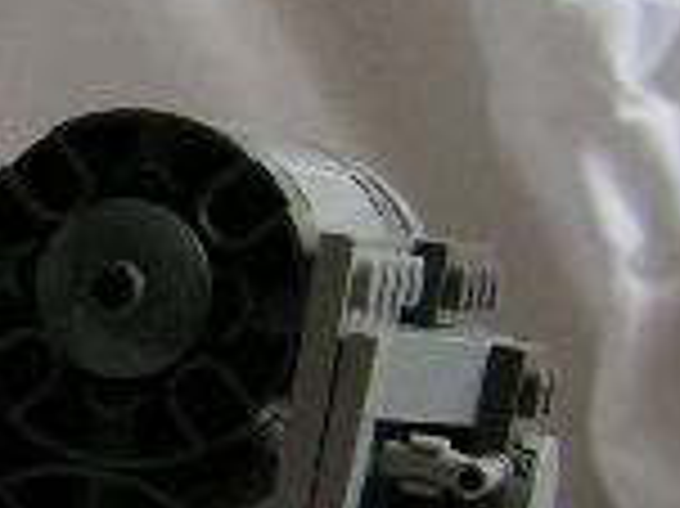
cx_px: -725
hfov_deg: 11.5
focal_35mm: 153
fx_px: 3003
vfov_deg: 9.7
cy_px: 369
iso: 200
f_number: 3.2
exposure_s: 1/40
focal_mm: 6
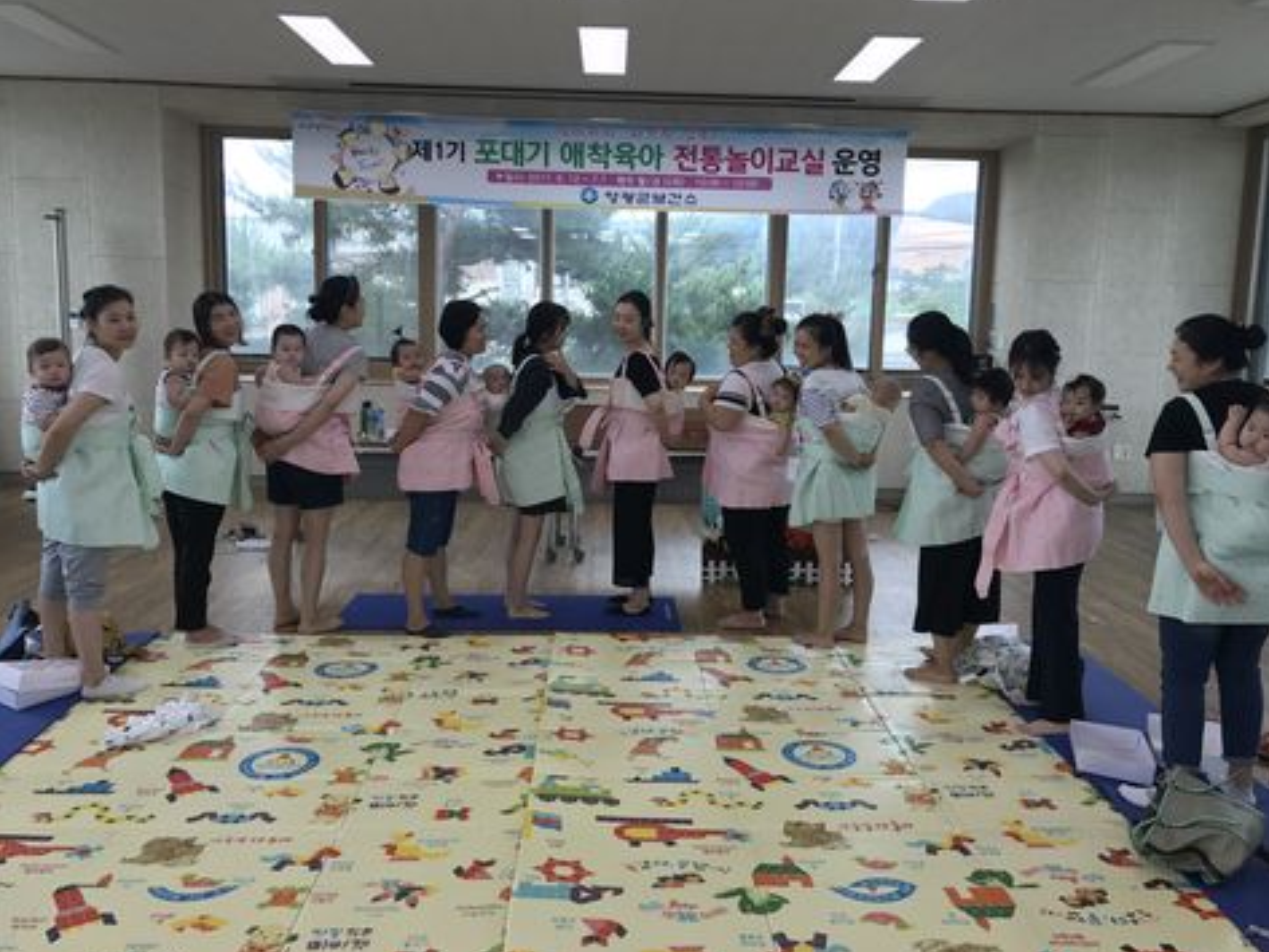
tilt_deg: -8.4
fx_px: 1063
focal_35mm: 29
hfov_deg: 61.6
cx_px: 655
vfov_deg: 48.2
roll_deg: -2.8
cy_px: 475
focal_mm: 3.99
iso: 25
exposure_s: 1/120
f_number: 1.8
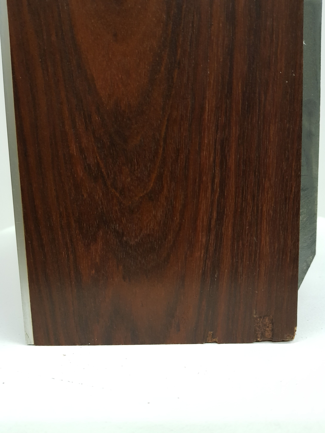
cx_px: 162
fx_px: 325
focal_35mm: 26
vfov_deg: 67.3
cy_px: 216
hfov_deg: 53.1
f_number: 1.7
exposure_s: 1/33
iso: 250
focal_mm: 4.2
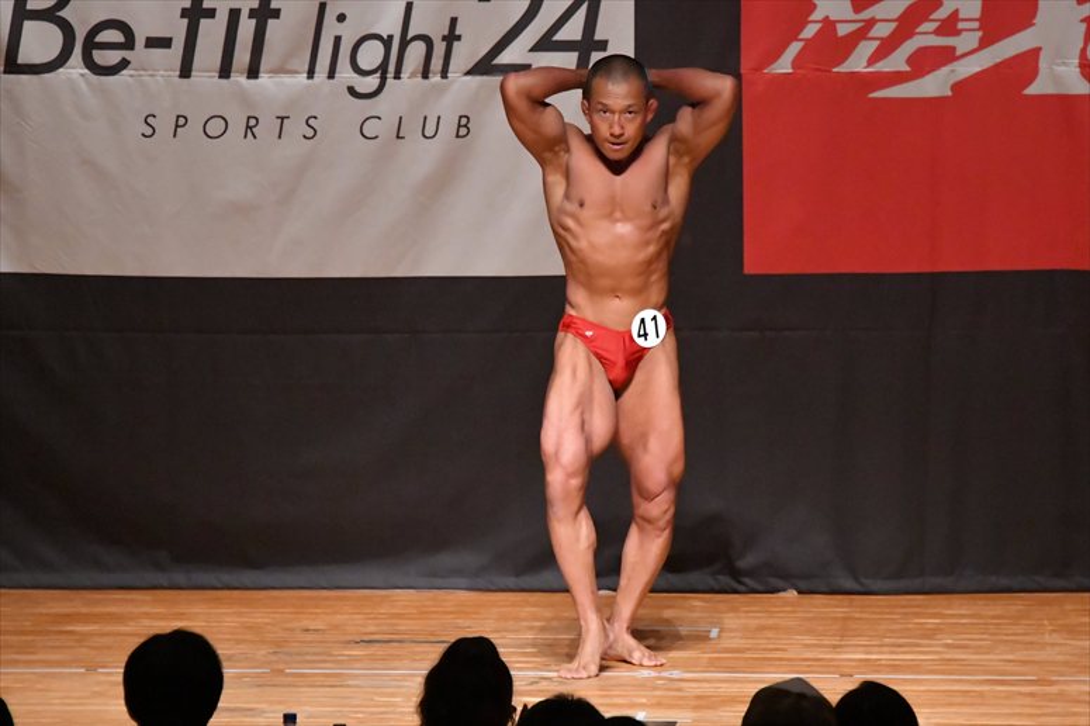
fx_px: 8625
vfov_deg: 4.8
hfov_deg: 7.2
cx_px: 545
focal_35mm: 285
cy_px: 363
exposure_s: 1/400
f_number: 5.6
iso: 12800
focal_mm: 190
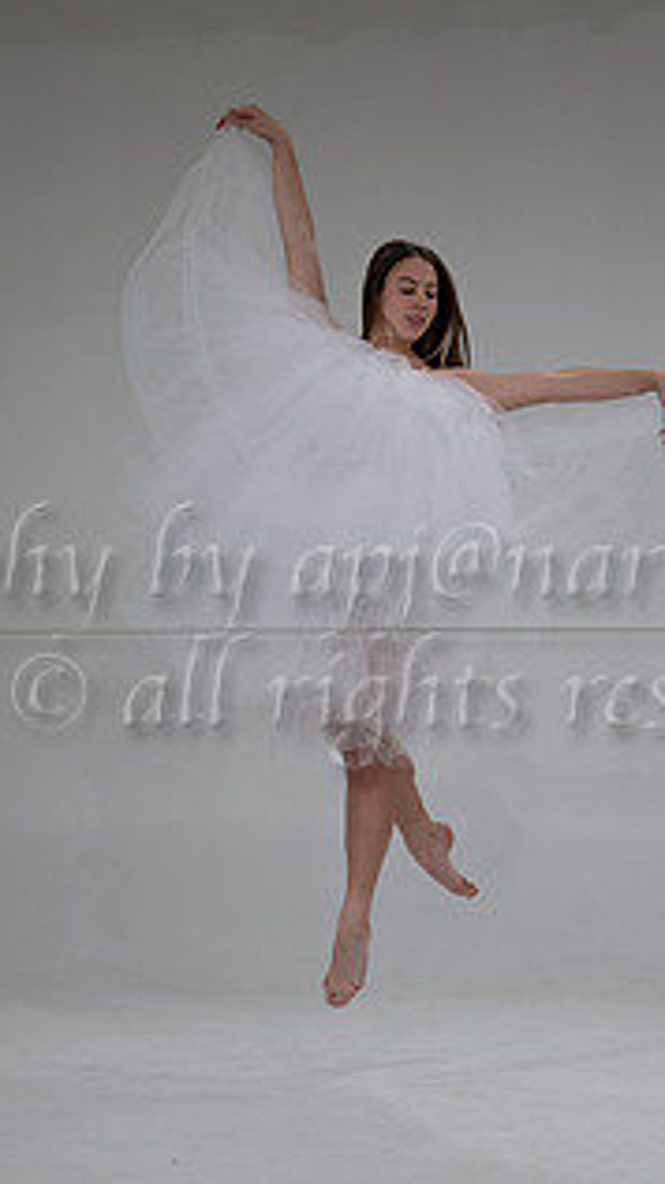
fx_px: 3013
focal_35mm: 96
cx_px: 418
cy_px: 626
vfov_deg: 22.2
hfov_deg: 12.6
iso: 400
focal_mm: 50
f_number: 5.6
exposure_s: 1/500
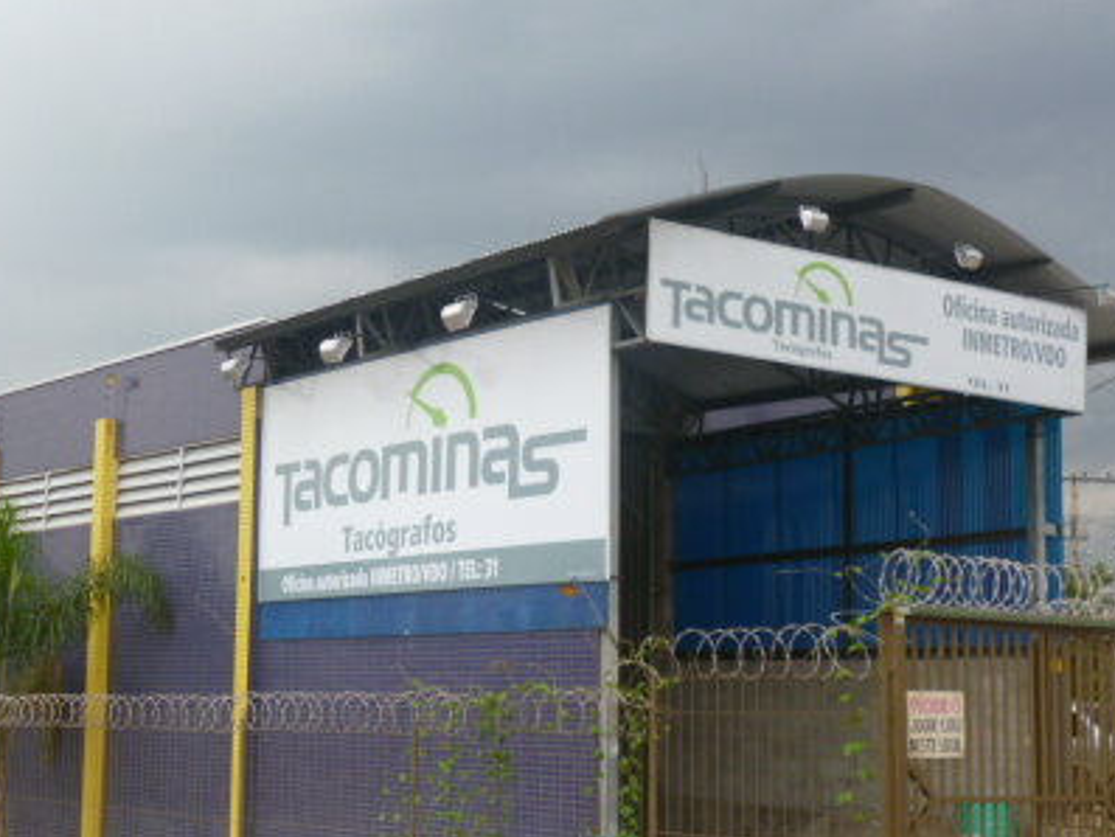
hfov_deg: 32.6
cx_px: 278
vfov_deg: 25.2
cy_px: 486
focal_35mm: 58
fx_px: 1869
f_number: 3.1
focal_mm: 6.4
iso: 100
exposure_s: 1/200
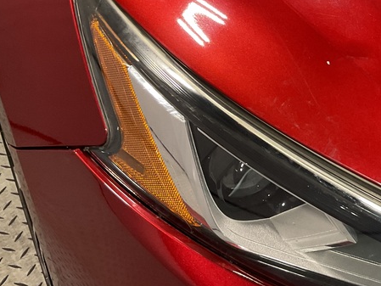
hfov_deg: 29.4
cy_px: 74
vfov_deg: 23.4
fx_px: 683
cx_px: 368
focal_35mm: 62
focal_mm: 3
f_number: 1.8
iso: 100
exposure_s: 1/60
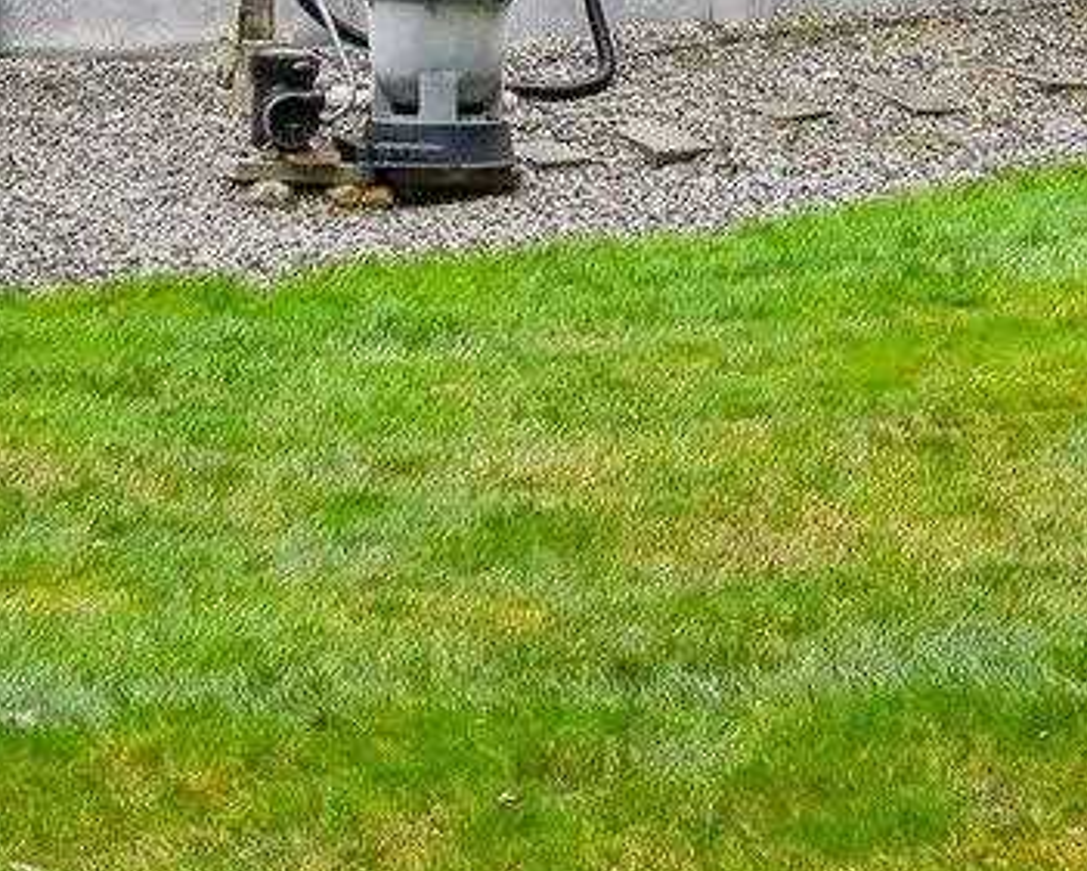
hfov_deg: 16.7
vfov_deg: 12.9
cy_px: -296
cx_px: 722
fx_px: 3701
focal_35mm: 115
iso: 400
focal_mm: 21
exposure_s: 1/125
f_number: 8
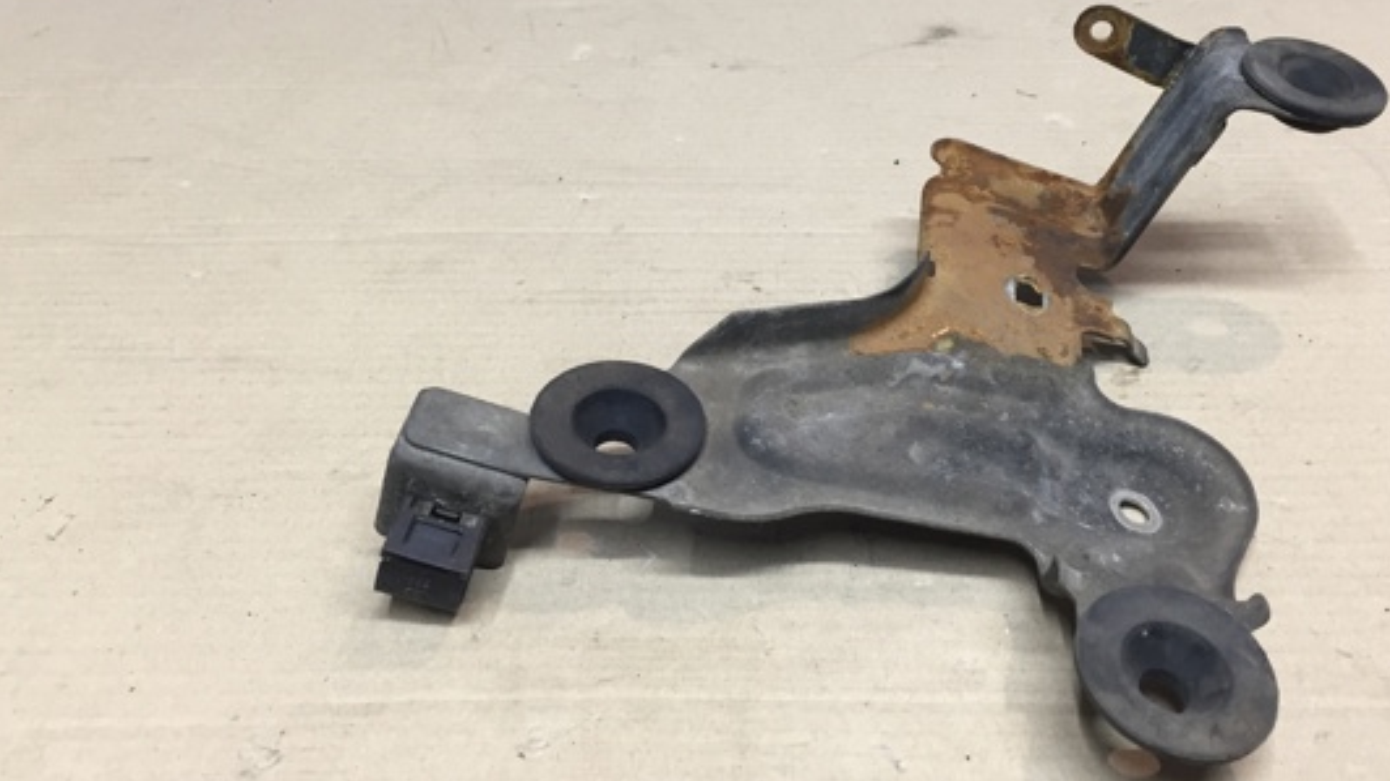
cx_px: 807
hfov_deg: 52.6
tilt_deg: -32.9
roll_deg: -1.9
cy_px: 285
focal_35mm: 38
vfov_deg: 31.0
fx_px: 1400
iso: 64
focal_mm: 4.15
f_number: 2.2
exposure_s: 1/33
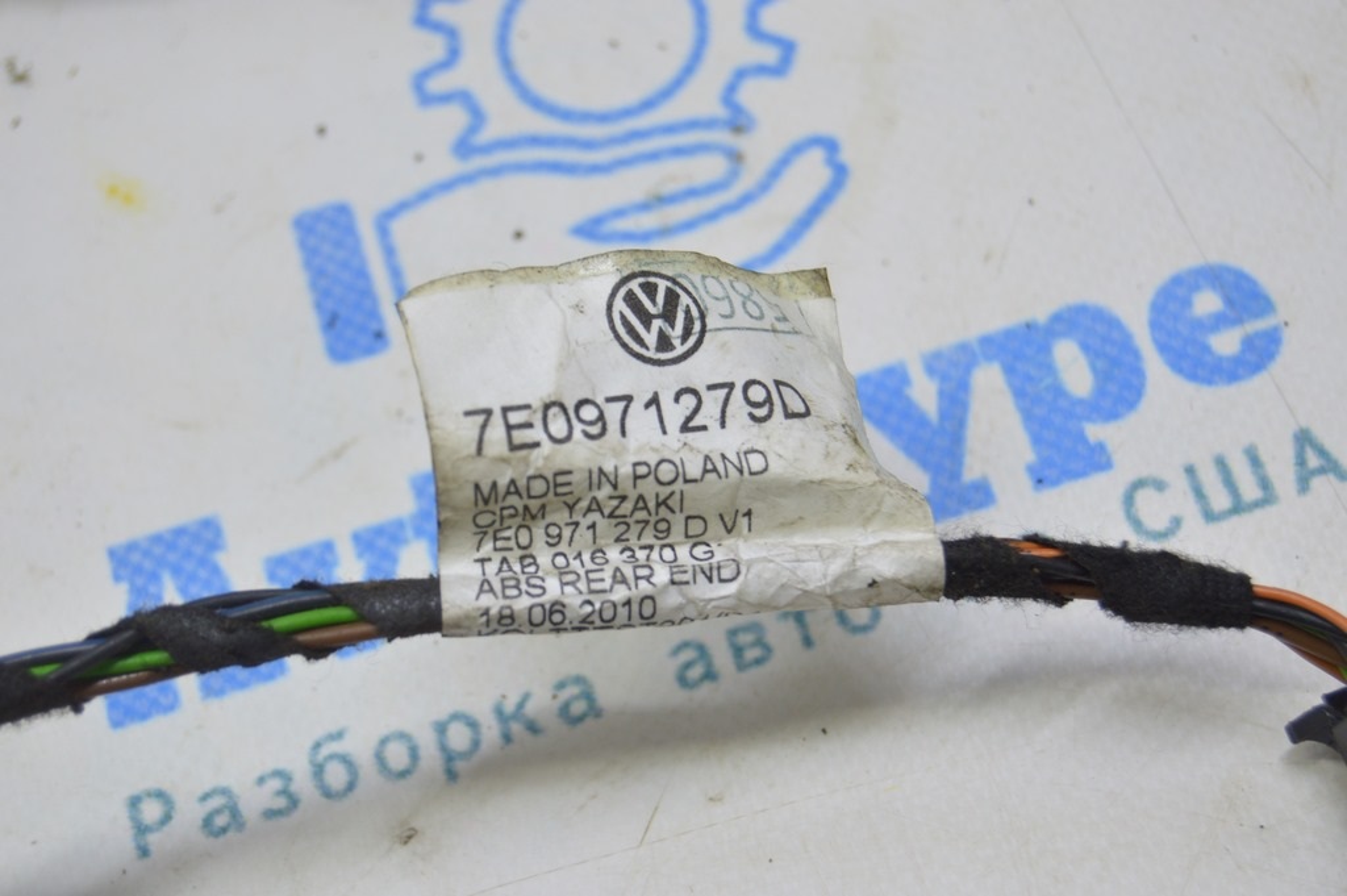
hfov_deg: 24.6
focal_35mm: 82
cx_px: 674
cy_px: 448
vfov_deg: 16.5
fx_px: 3084
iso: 400
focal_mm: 55
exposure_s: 1/20
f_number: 5.6
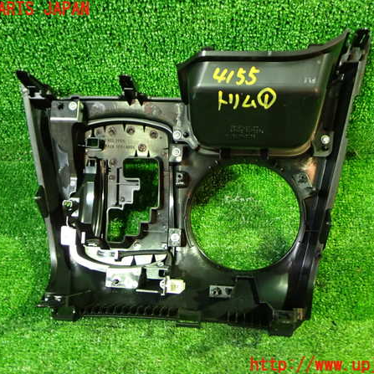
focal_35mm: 38
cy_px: 187
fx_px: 464
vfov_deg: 43.9
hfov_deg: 43.9
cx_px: 188
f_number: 2.4
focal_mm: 5.79
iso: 800
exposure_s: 1/25
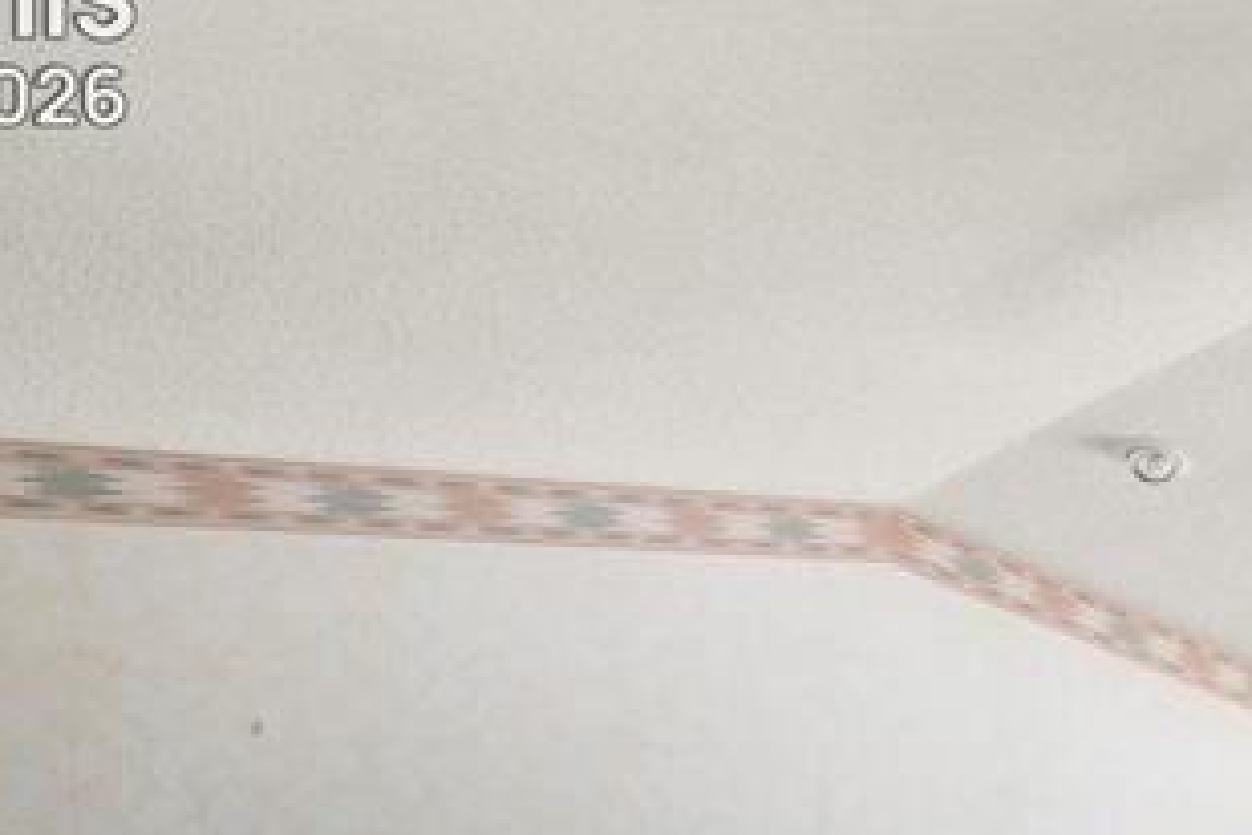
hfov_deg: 32.1
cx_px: 1418
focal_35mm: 54
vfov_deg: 22.0
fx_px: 1866
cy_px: 1151
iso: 400
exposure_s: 1/13
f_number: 8
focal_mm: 10.8
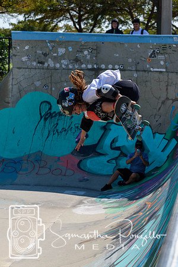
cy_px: 134
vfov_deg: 16.1
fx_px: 946
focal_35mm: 128
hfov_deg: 10.8
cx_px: 89
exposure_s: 1/800
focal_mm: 85
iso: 200
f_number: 7.1
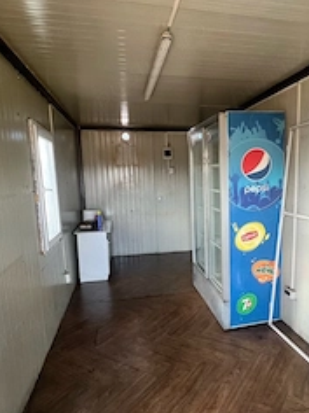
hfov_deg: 60.6
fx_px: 262
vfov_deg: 76.3
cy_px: 222
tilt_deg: -8.0
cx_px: 185
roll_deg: +2.7
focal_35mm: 22
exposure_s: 1/63
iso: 250
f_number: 1.8
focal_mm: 1.57
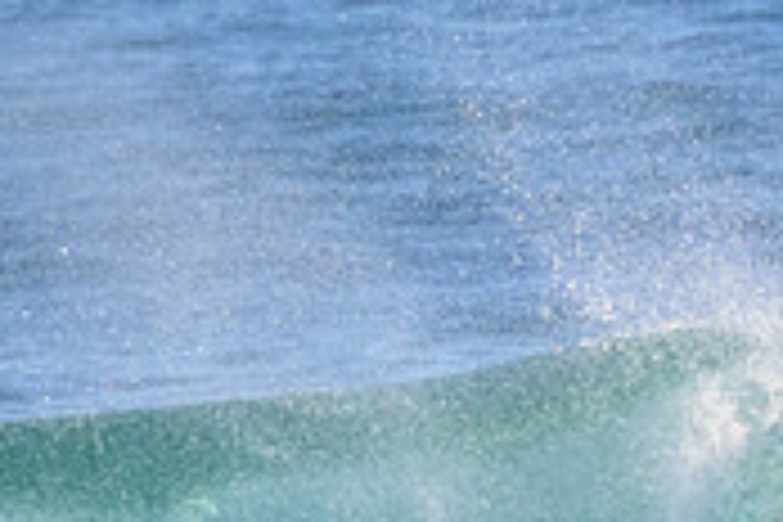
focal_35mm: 2673
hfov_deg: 0.8
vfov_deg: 0.5
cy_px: 659
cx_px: 1210
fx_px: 58133
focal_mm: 800
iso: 2500
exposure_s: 1/1600
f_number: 11
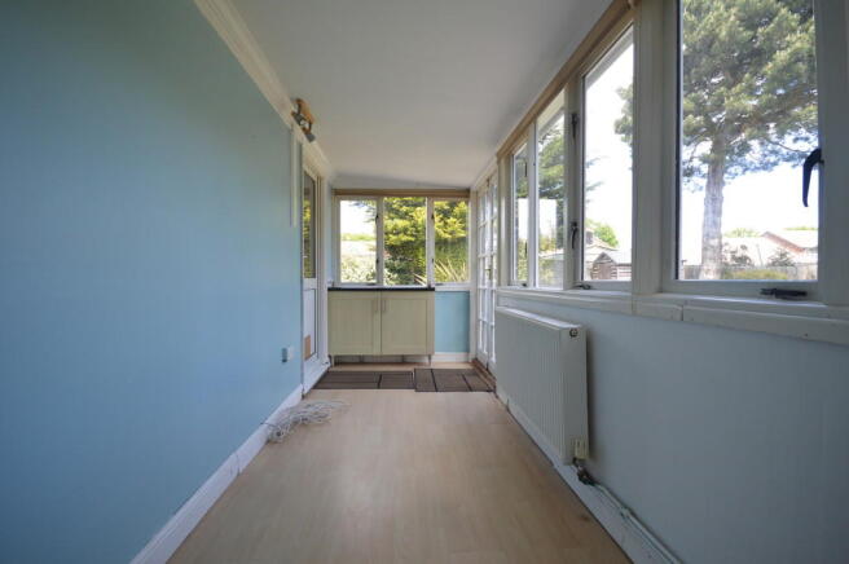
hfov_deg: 100.4
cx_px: 424
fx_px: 353
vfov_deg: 77.2
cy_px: 282
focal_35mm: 15
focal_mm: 10
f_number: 6.3
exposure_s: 1/160
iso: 400
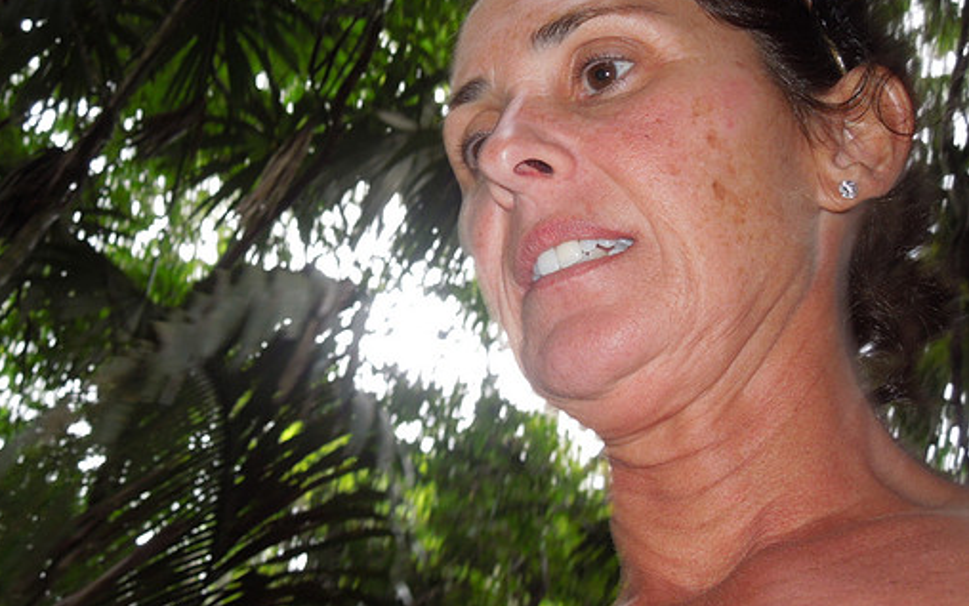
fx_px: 1374
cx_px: 420
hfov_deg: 38.8
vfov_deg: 24.9
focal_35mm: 52
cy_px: 249
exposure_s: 1/30
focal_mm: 7.8
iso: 200
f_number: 3.9
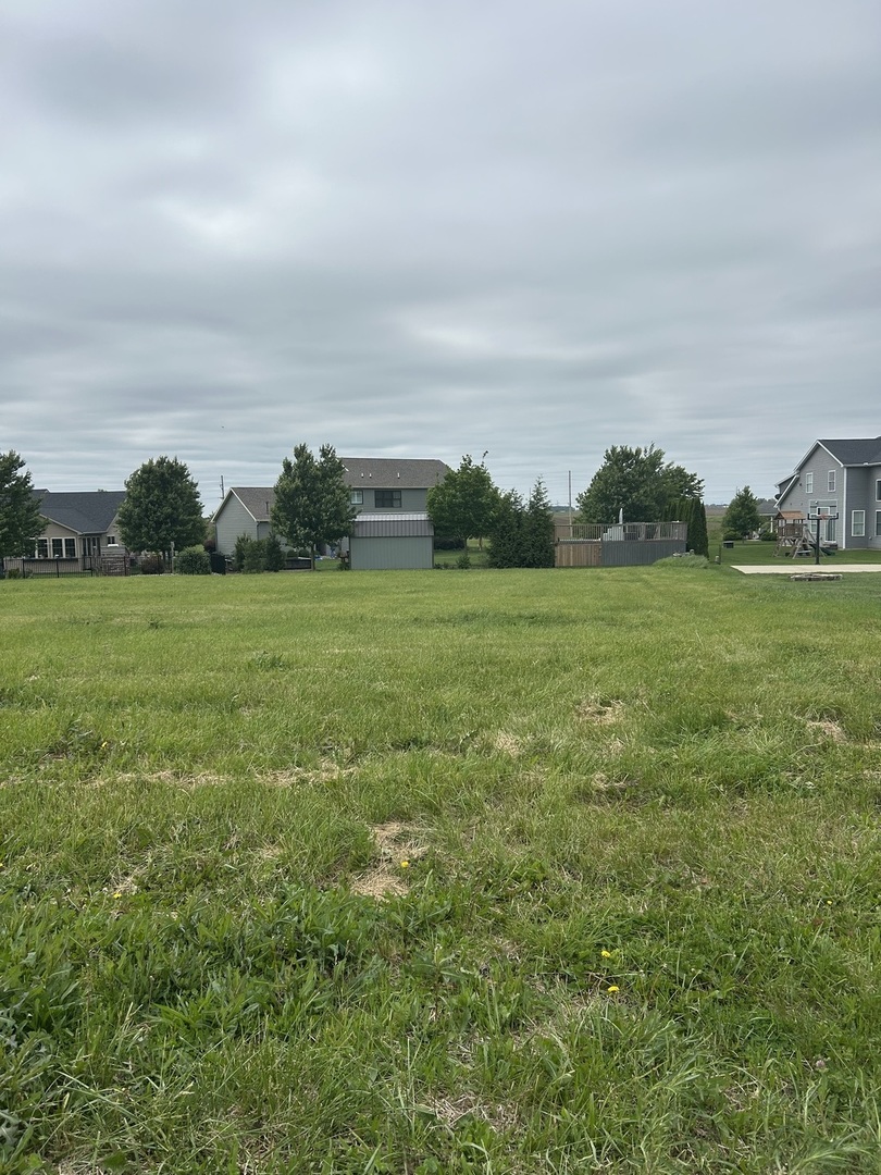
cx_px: 440
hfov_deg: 53.1
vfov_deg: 67.3
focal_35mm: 26
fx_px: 882
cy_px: 588
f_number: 1.5
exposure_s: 1/8696
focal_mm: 5.7
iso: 50
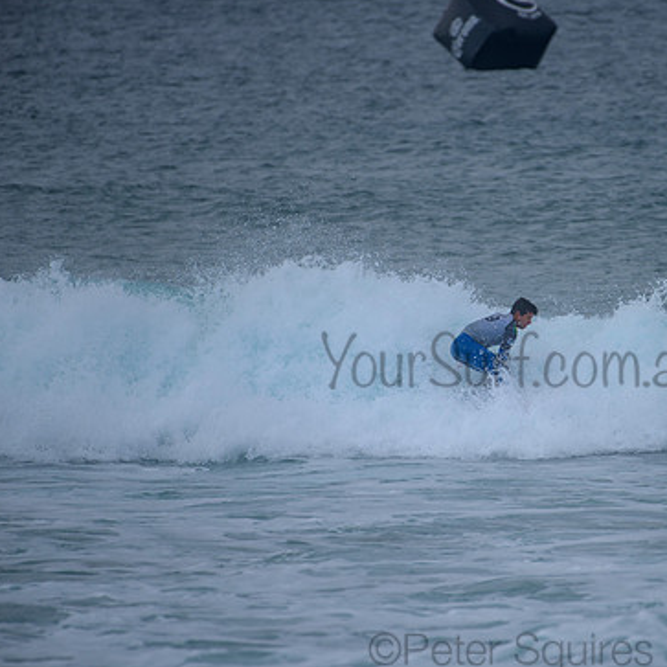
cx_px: 511
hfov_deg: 2.6
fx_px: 14824
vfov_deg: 2.6
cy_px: 345
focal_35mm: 680
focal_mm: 500
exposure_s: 1/800
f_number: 5.6
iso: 100
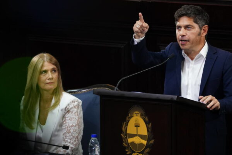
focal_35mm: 300
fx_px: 1933
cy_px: 78
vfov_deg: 4.6
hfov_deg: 6.9
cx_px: 116
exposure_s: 1/160
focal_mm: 300
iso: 4000
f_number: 6.3
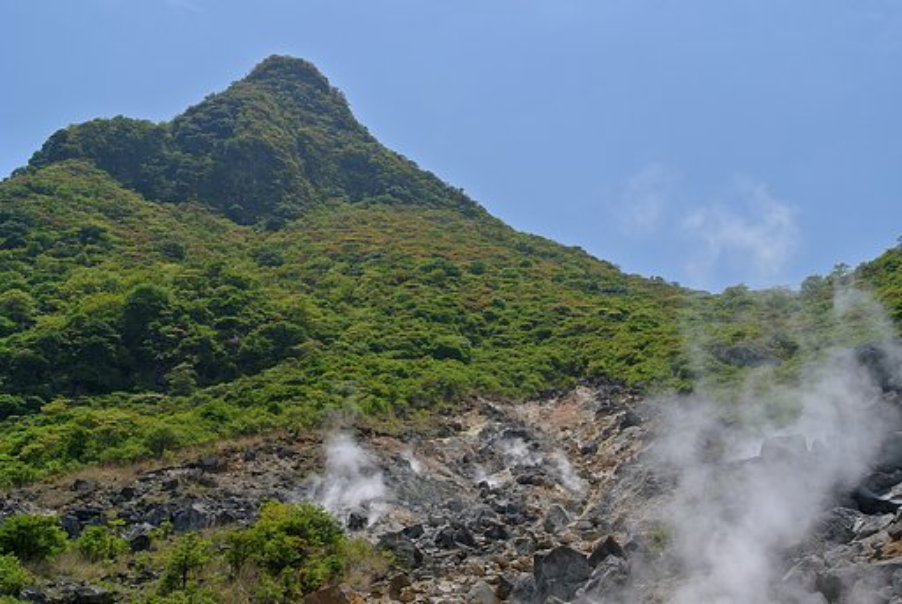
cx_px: 451
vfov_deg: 26.1
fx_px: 1305
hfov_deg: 38.1
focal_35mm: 52
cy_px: 302
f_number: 8
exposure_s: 1/320
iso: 100
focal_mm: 19.6
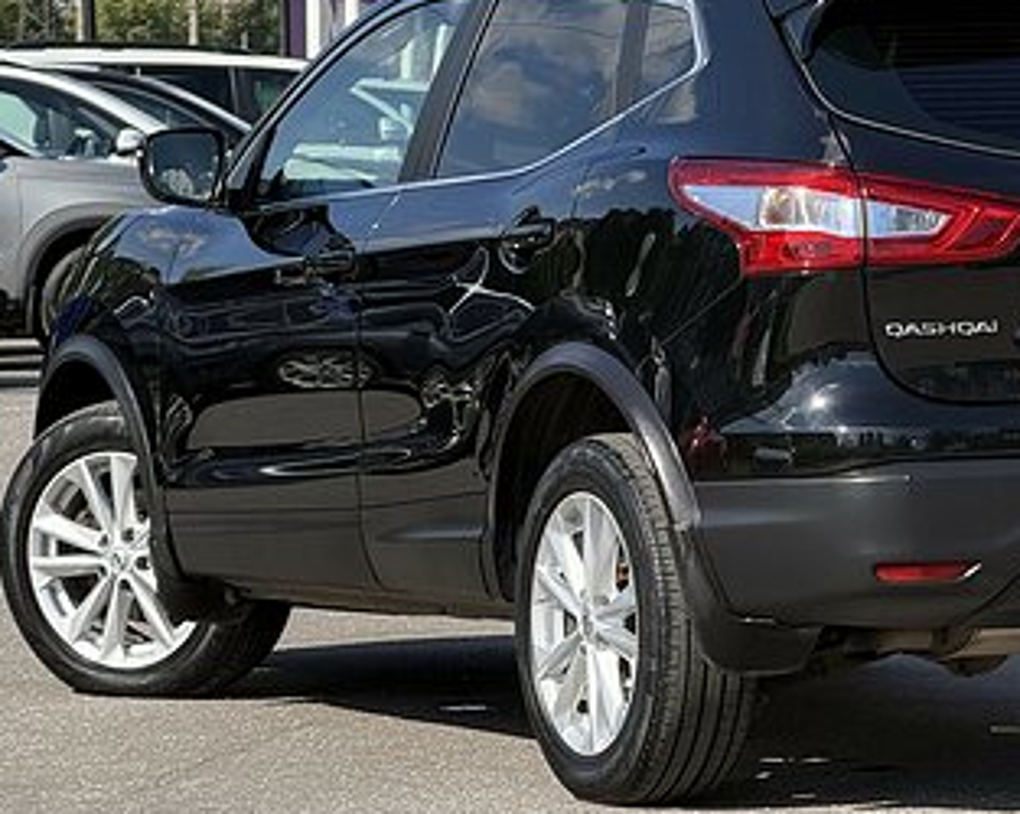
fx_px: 6185
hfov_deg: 9.4
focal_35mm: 205
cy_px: 384
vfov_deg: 7.5
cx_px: 779
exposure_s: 1/1186
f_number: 2.8
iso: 64
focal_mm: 15.66
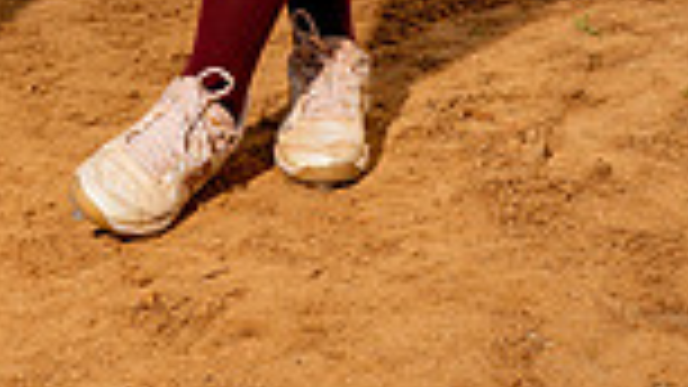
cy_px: -567
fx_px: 2134
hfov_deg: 18.1
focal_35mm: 117
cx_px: 121
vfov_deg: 9.2
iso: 100
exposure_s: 1/250
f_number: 9
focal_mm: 38
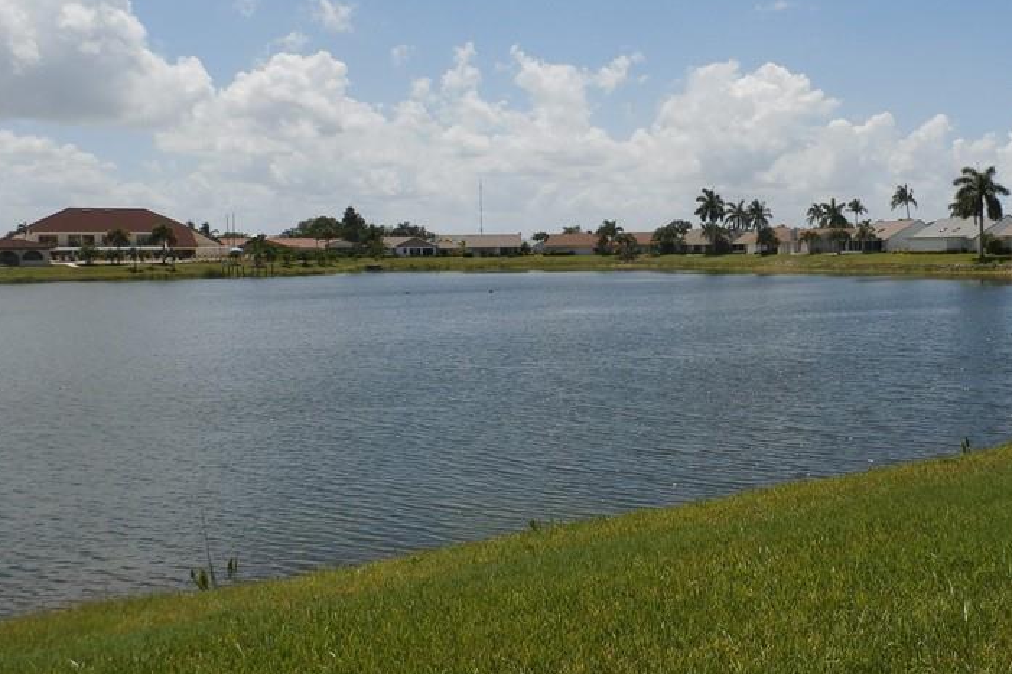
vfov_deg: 34.9
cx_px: 729
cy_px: 264
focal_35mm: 38
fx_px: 1068
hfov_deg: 49.2
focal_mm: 4.5
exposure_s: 1/400
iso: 100
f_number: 8.7
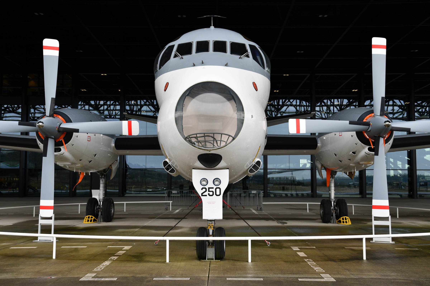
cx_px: 215
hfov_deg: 43.6
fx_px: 537
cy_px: 143
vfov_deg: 29.9
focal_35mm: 45
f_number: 5.6
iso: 125
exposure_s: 1/125
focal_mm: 30
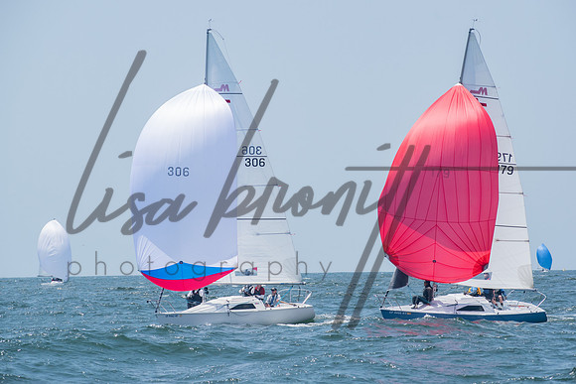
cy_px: 192
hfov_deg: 10.6
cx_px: 298
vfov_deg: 7.1
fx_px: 3105
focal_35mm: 194
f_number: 8
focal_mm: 122
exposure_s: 1/1250
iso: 400
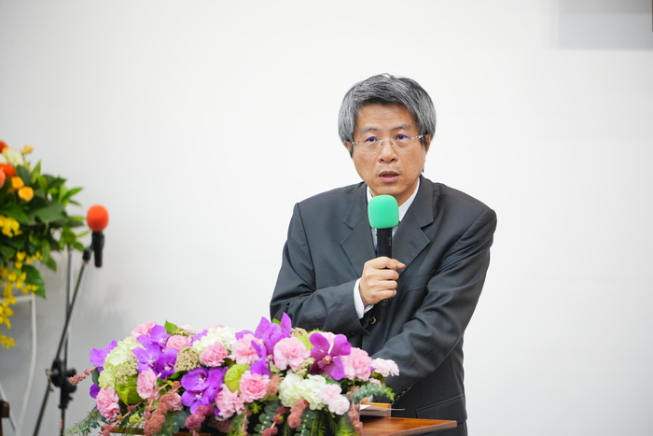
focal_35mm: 189
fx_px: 3429
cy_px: 218
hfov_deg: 10.9
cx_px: 326
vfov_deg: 7.3
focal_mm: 189
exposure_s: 1/250
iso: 2500
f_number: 4
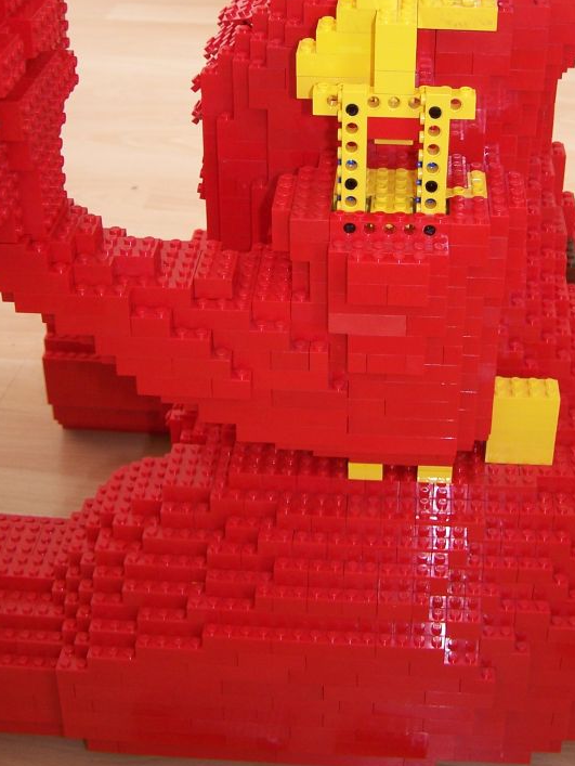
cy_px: 216
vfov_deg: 34.4
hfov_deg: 26.6
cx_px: 318
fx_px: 1217
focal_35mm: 55
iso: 80
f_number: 2.8
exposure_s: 1/8
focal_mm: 6.3
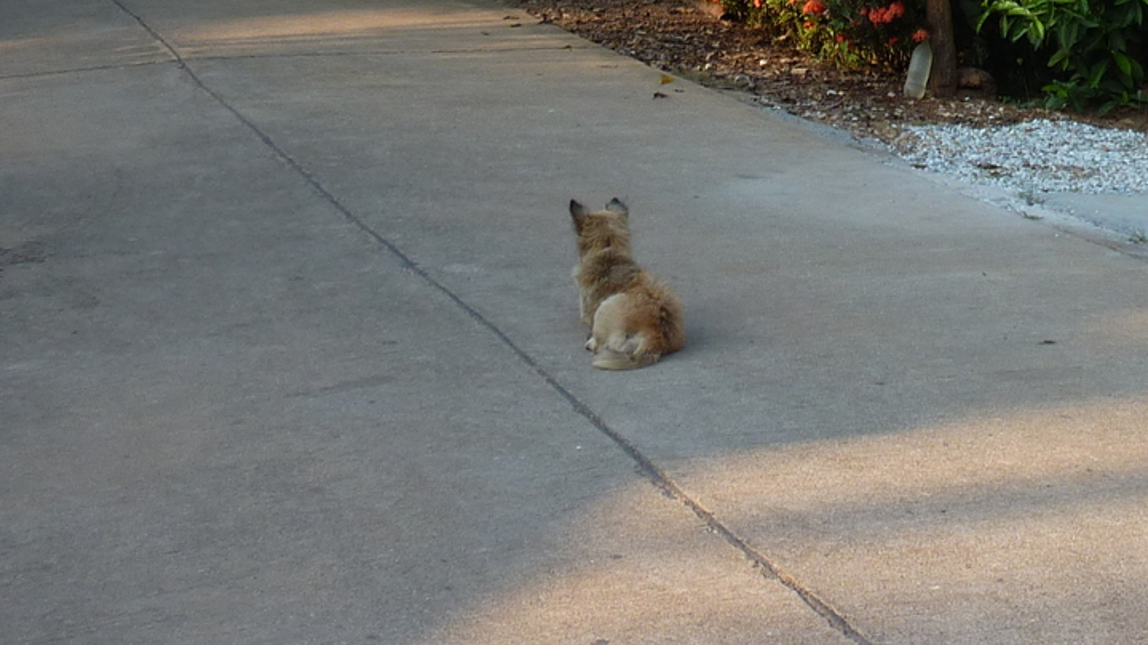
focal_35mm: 97
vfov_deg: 12.1
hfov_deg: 21.7
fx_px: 2952
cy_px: -222
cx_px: 924
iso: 80
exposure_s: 1/200
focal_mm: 6.5
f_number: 4
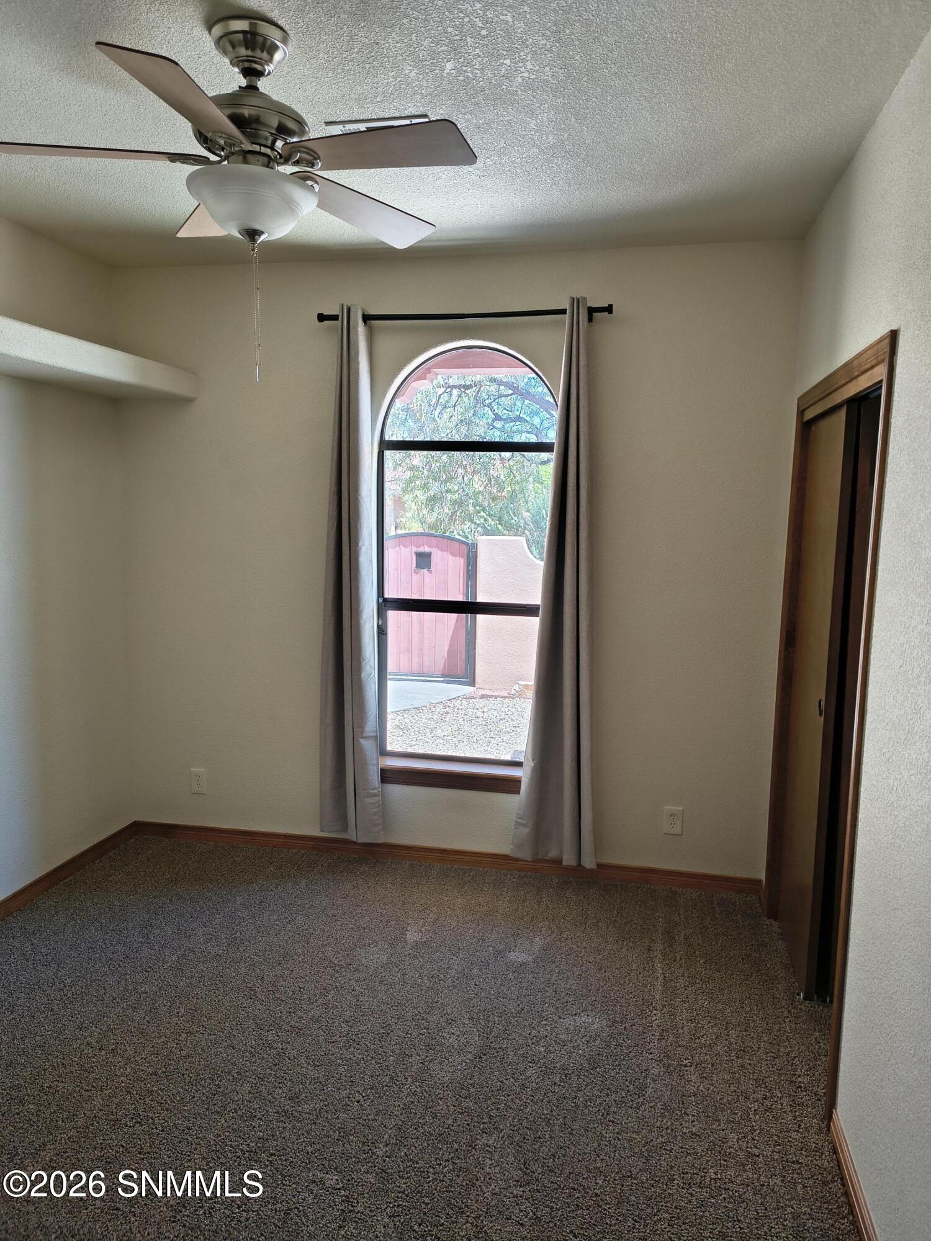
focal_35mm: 24
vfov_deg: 71.6
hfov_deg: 56.8
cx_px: 466
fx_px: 861
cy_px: 620
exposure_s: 1/120
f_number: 1.8
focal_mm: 5.56
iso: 221
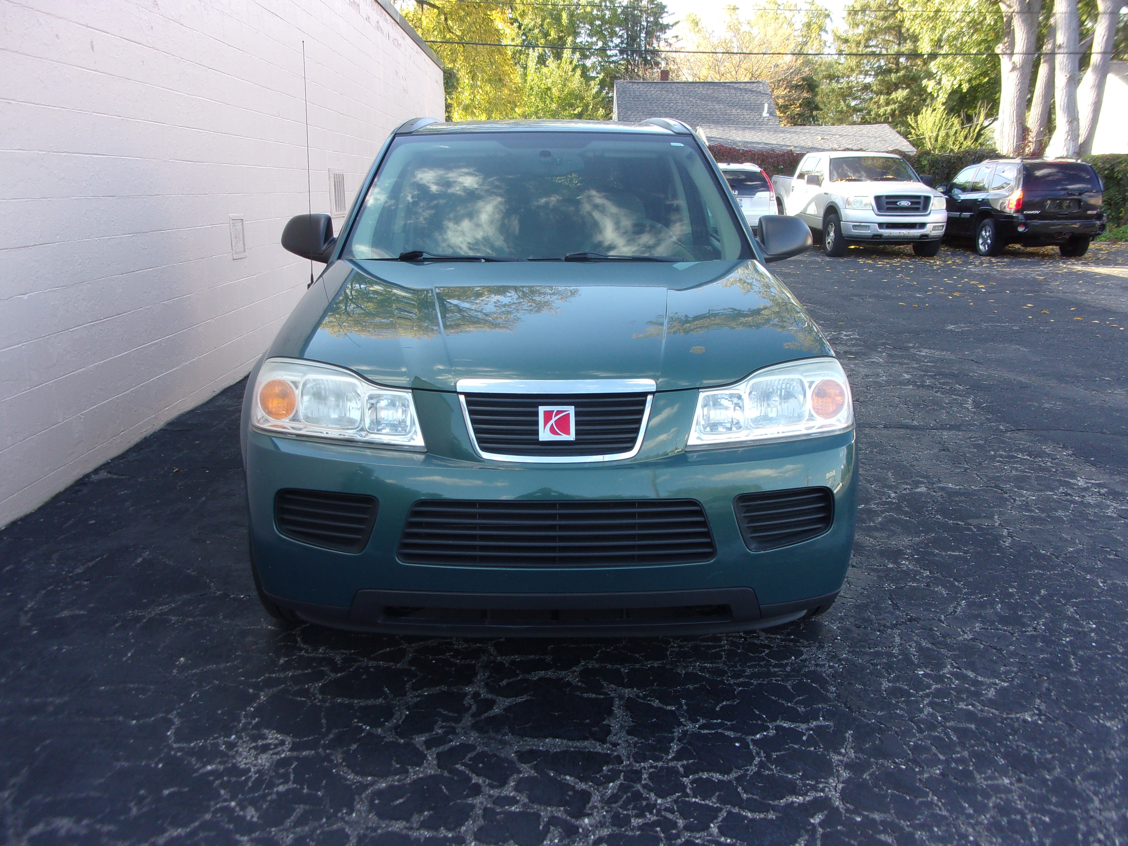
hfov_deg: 63.4
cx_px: 564
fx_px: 912
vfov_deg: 49.7
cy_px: 423
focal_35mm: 28
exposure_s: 1/75
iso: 80
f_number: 3.9
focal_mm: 5.1
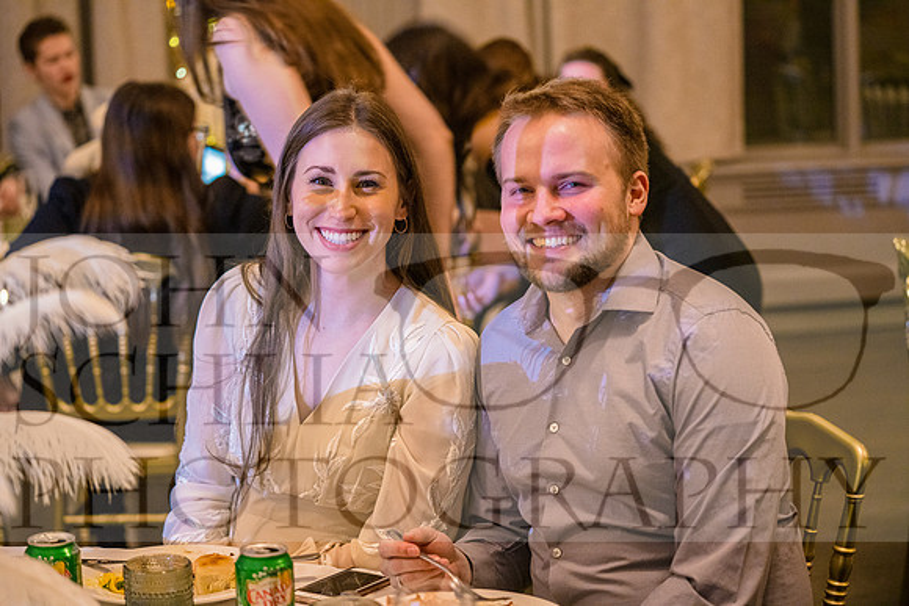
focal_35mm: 70
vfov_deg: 19.5
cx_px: 454
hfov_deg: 28.8
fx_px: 1768
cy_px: 303
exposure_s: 1/30
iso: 8000
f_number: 2.8
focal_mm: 70
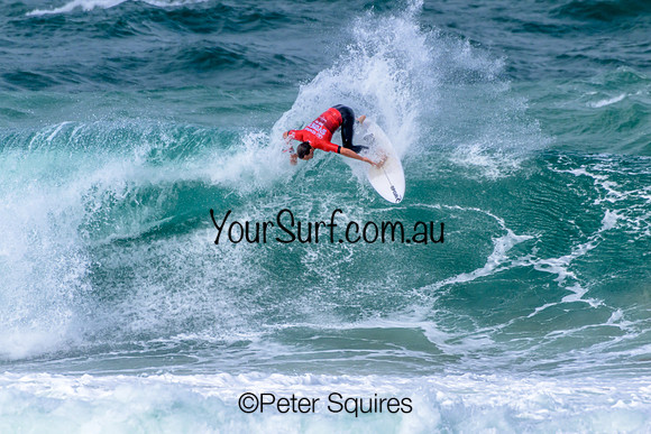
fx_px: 16278
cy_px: 217
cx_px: 326
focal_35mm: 900
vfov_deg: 1.5
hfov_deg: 2.3
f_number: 11
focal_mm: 900
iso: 1100
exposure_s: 1/2500
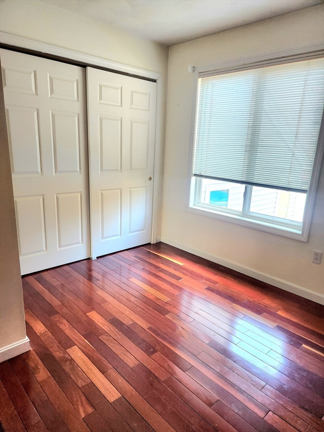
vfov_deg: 73.9
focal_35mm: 23
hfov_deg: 58.9
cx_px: 162
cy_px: 216
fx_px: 287
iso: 250
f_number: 1.8
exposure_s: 1/120
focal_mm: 5.4
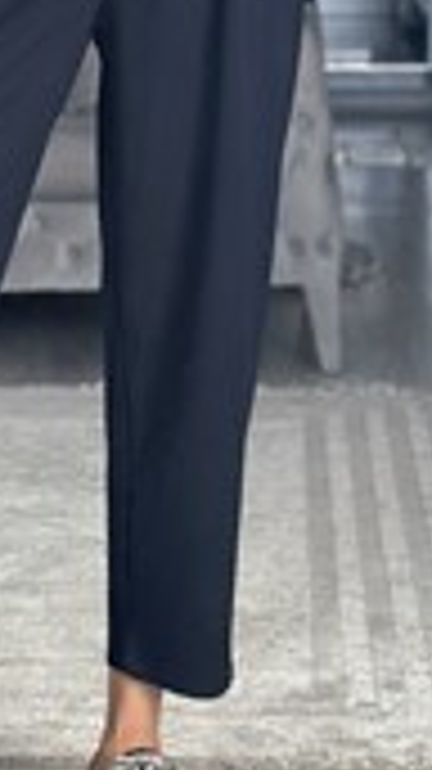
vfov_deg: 13.5
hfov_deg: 7.8
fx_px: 3161
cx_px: 32
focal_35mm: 155
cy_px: -117
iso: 125
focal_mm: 6.86
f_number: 1.78
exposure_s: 1/109
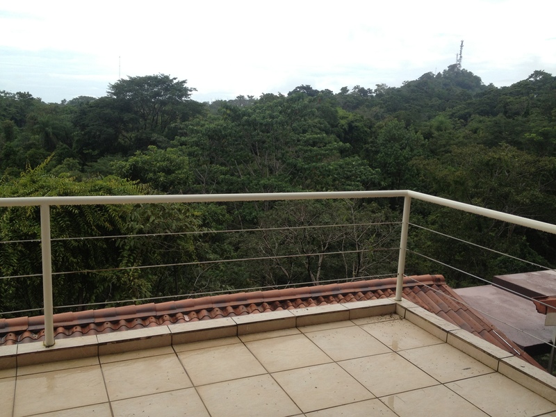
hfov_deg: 52.6
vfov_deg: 40.7
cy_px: 208
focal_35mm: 35
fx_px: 562
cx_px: 278
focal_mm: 4.28
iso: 50
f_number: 2.4
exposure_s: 1/905
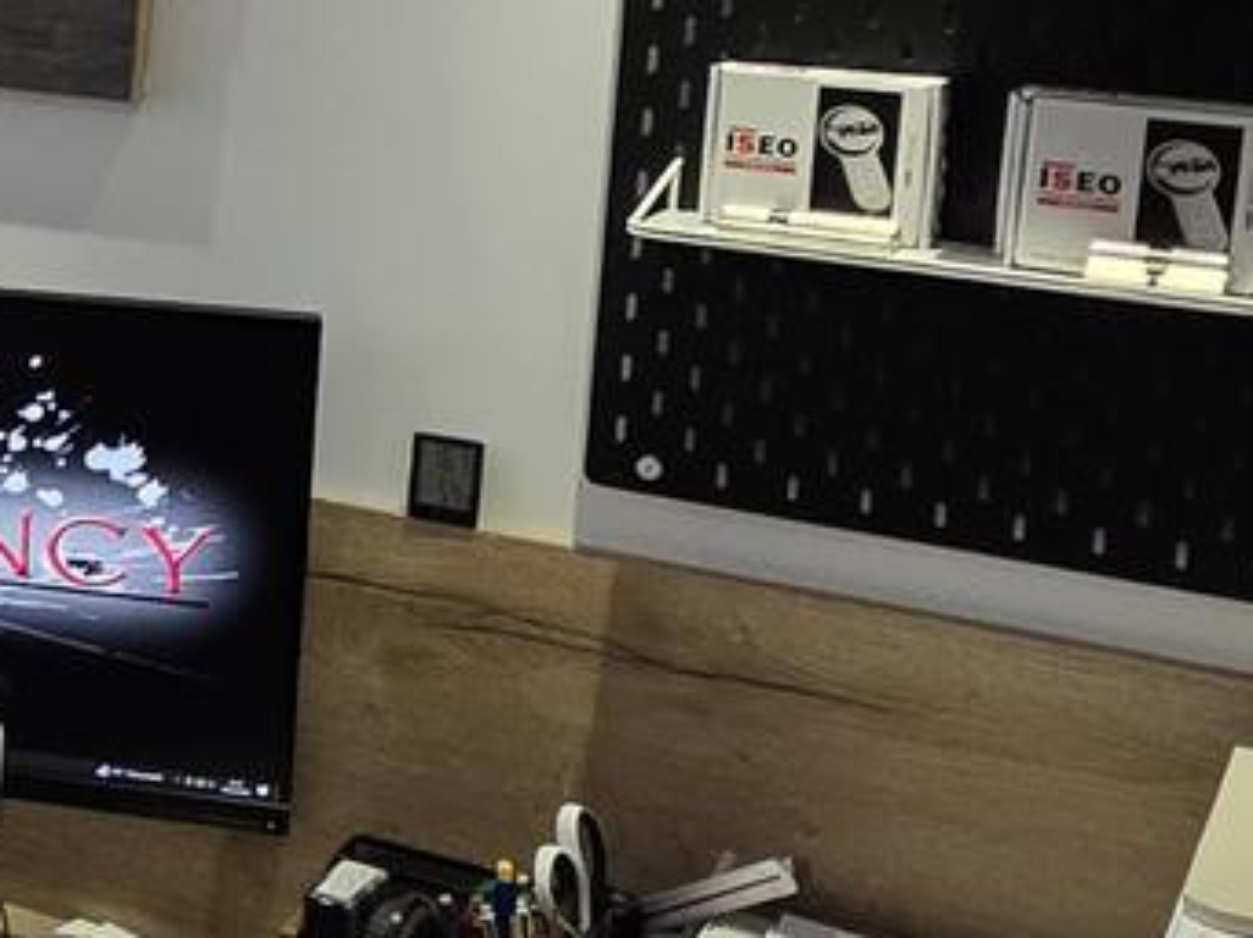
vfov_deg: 19.7
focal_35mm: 73
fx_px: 2641
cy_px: 59
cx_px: -729
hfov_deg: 21.5
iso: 500
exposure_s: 1/200
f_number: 1.9
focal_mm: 2.2
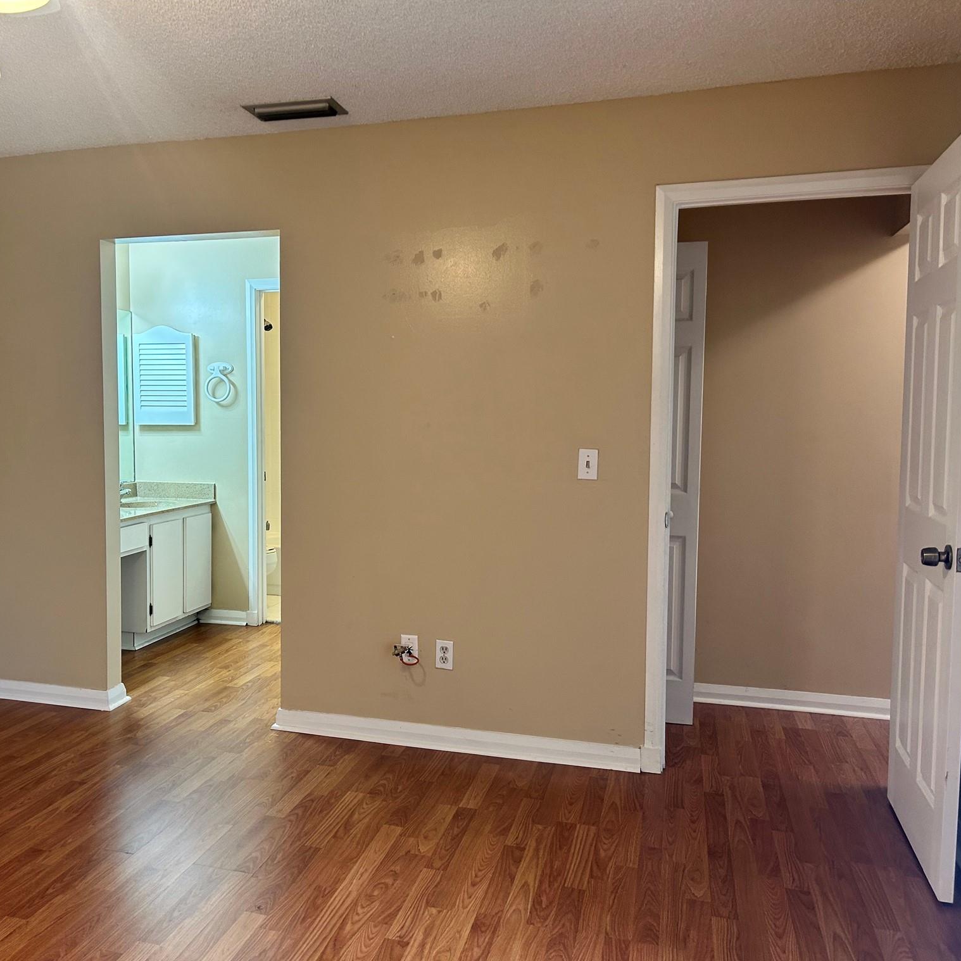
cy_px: 485
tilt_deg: -4.0
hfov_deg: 51.7
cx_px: 329
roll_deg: +0.8
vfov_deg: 52.5
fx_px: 974
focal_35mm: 31
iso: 125
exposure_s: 1/60
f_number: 1.5
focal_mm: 5.7
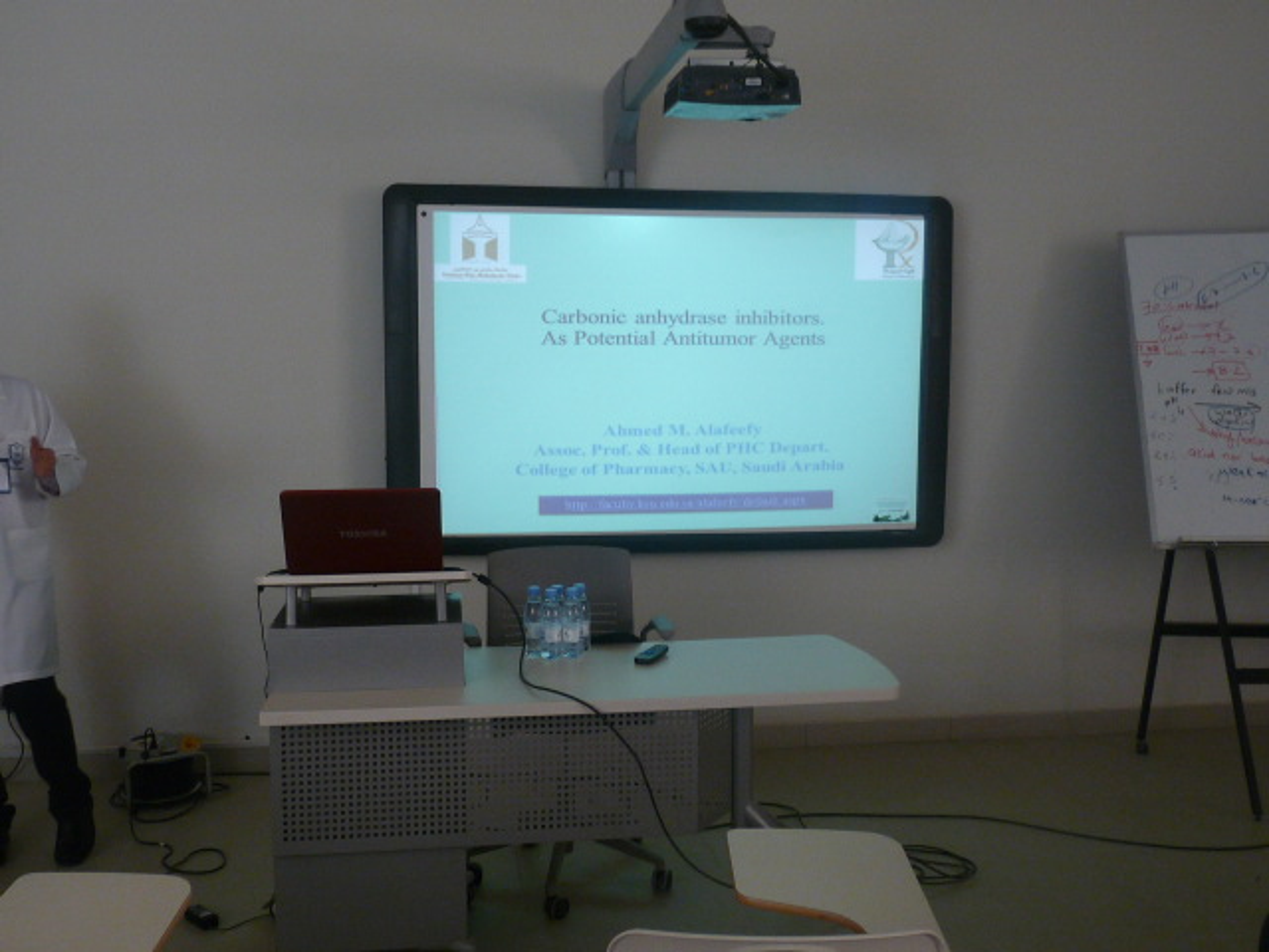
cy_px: 476
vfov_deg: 40.7
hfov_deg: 52.6
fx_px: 1283
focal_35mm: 35
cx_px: 634
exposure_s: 1/30
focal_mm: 4.8
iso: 200
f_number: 2.8
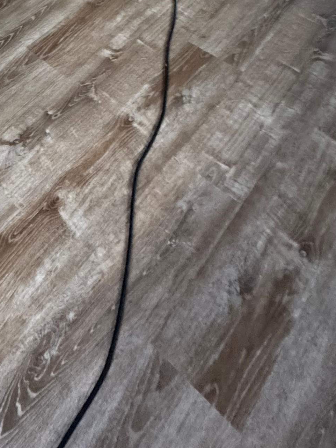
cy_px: -171
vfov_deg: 30.7
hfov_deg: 32.3
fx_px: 570
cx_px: 90
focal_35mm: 44
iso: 400
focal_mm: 2.22
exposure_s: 1/60
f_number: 2.2
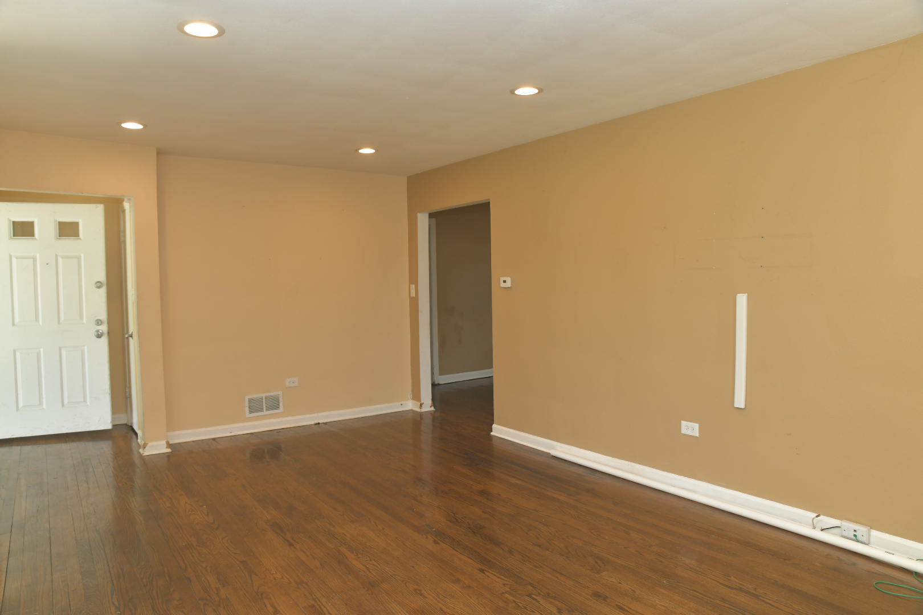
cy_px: 308
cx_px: 462
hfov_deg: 73.7
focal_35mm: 24
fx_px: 615
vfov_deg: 53.1
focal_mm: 24
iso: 1600
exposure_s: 1/200
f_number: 6.3
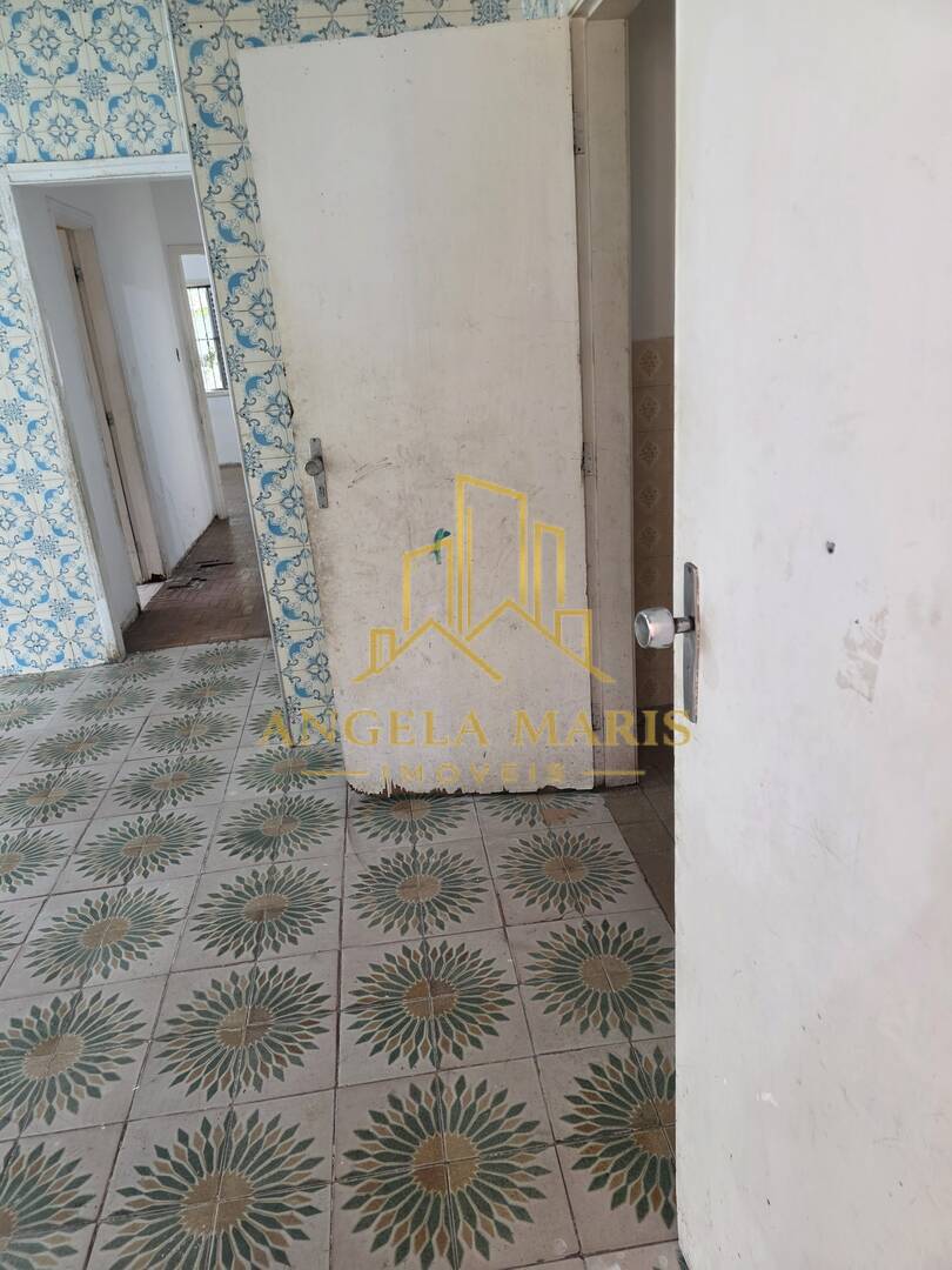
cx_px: 476
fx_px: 843
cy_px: 635
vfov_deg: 73.9
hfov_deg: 58.9
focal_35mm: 23
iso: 250
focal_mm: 6.3
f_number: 1.7
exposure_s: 1/60
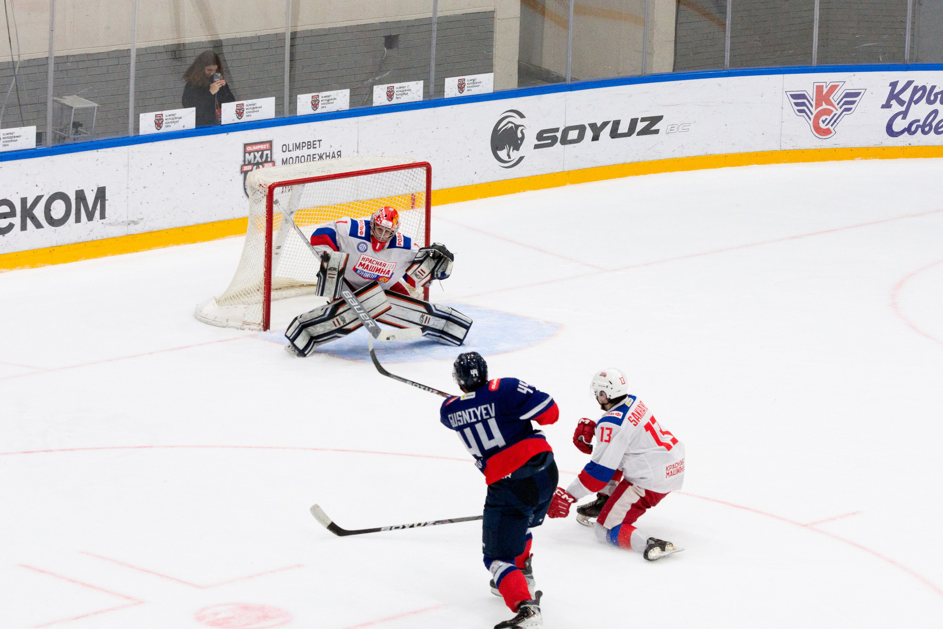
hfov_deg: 14.2
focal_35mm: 144
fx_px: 3772
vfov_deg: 9.5
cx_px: 447
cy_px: 348
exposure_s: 1/1000
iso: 2500
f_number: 6.3
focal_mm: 86
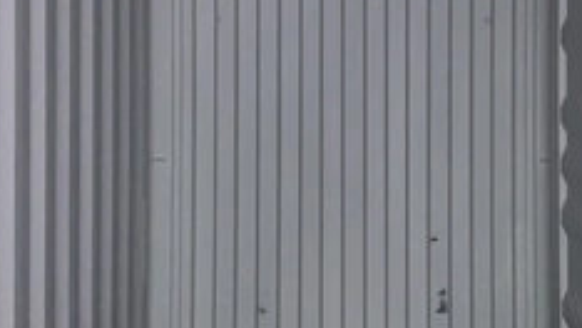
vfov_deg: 22.2
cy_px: 104
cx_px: 361
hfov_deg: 38.3
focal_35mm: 54
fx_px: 834
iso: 200
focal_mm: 3
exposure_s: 1/19
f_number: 1.8
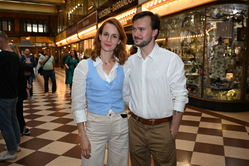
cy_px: 83
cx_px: 124
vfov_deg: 40.0
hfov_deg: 57.2
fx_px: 228
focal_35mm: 33
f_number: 5
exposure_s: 1/200
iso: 2500
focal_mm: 33
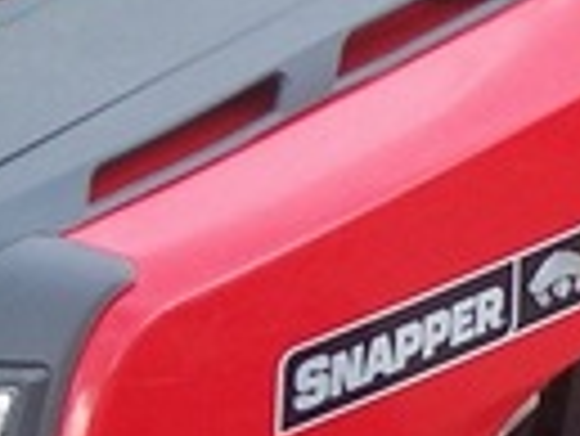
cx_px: 769
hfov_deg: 10.0
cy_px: 373
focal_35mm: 194
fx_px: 3254
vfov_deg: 7.7
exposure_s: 1/125
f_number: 3
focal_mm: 7
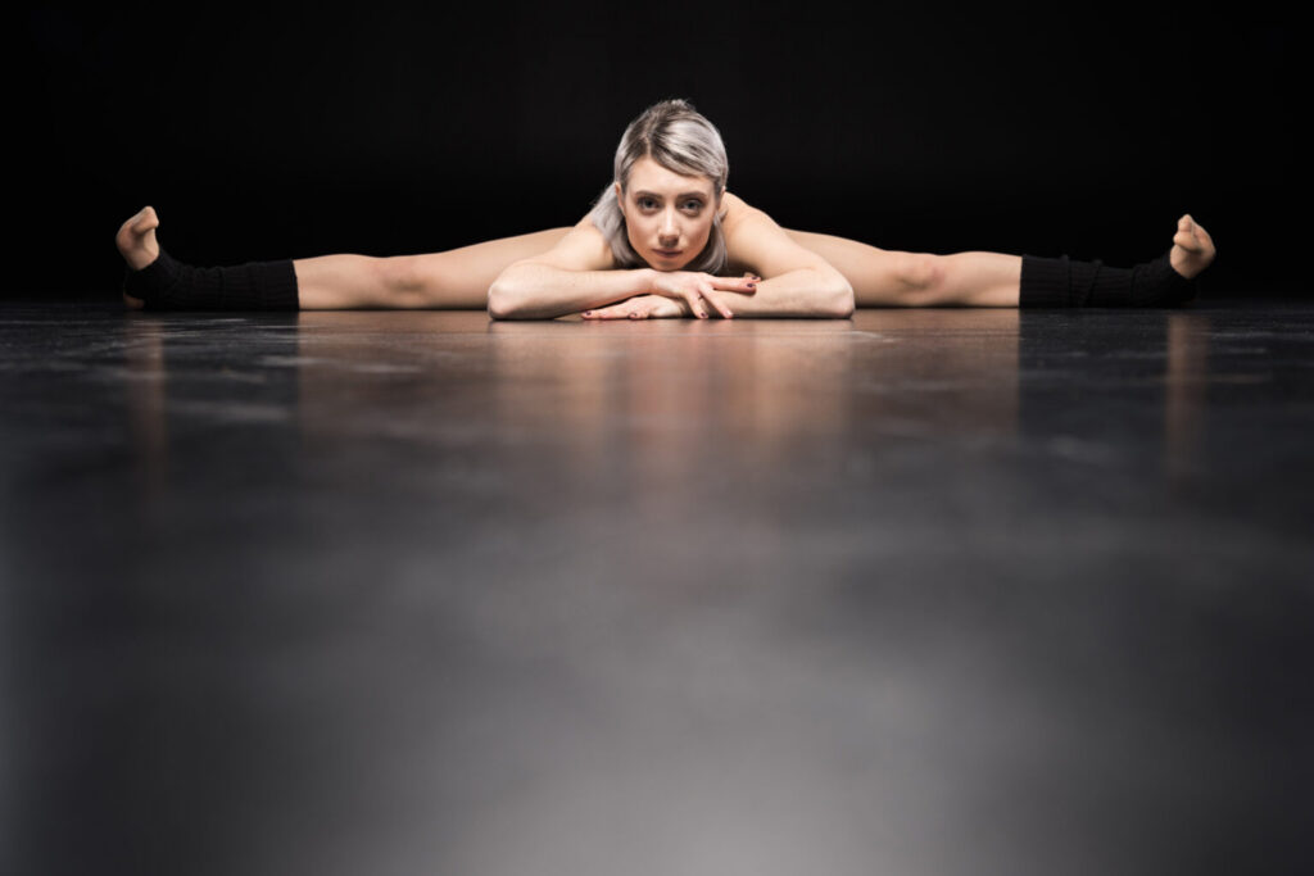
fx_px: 1825
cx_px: 657
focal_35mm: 50
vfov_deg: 27.0
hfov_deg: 39.6
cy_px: 438
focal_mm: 50
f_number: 4
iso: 160
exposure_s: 1/160
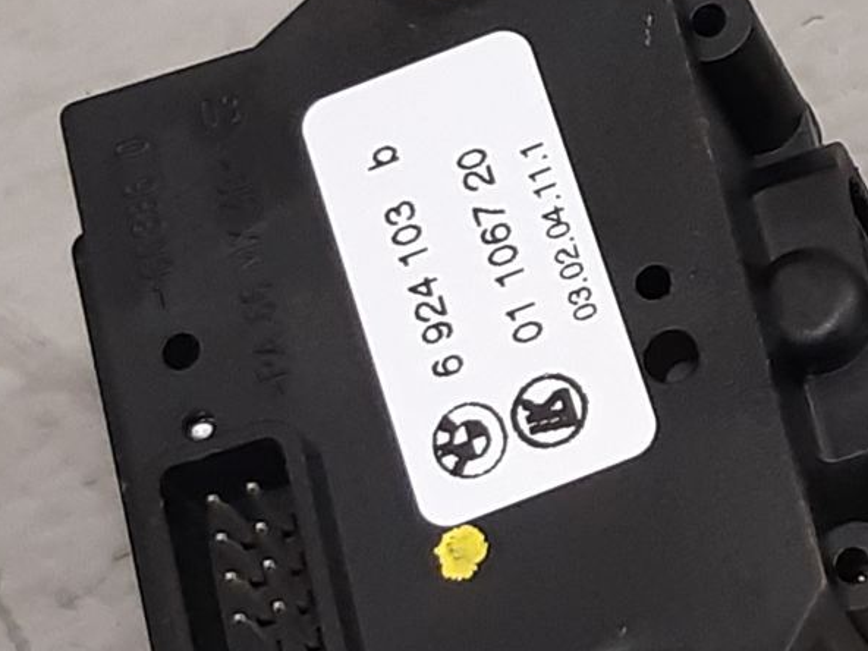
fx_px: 2257
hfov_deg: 20.4
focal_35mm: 90
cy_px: 265
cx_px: 1038
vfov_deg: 16.4
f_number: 1.7
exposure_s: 1/50
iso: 100
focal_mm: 3.93
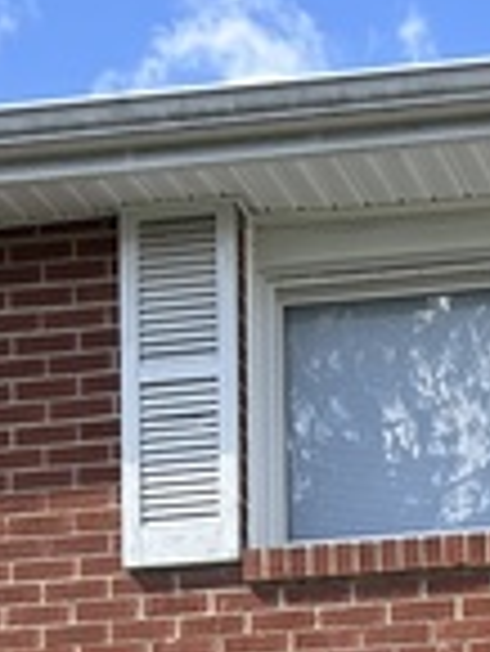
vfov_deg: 11.8
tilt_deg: +3.0
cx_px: 760
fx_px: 2695
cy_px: 1457
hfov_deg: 10.0
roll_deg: +0.9
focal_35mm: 143
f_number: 1.5
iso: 50
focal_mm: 5.7
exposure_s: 1/924
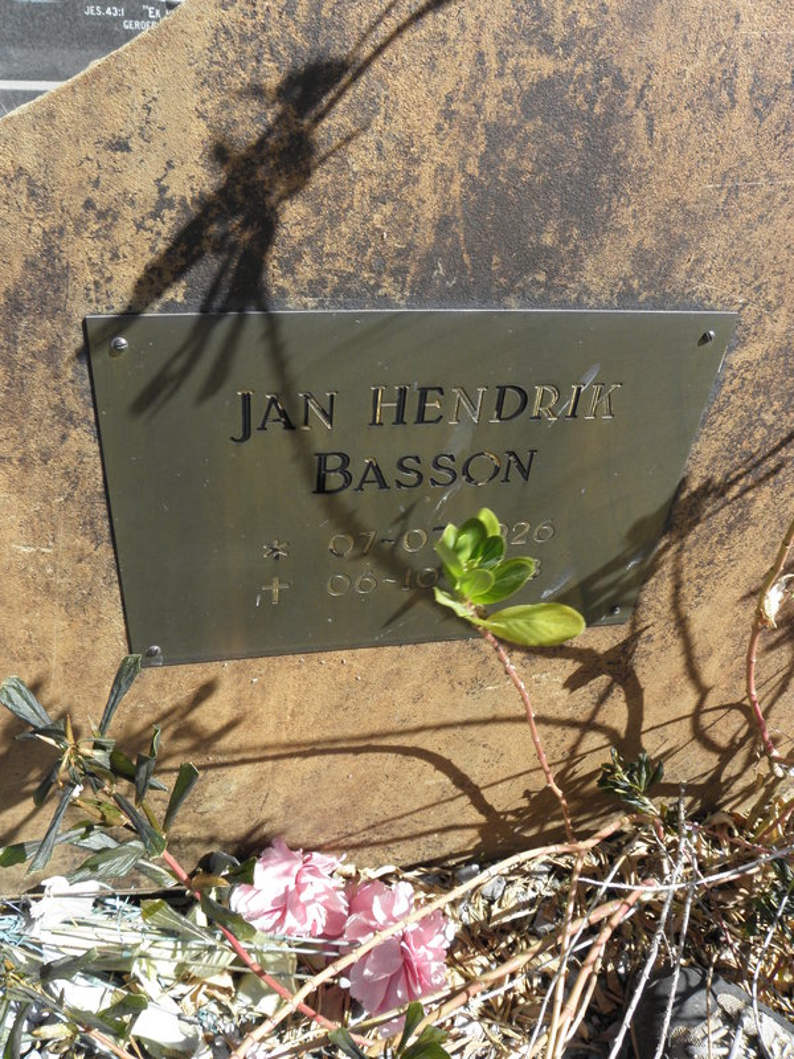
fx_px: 795
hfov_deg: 53.1
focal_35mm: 26
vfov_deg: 67.3
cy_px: 530
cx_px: 397
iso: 64
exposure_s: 1/125
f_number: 5.6
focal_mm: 4.6
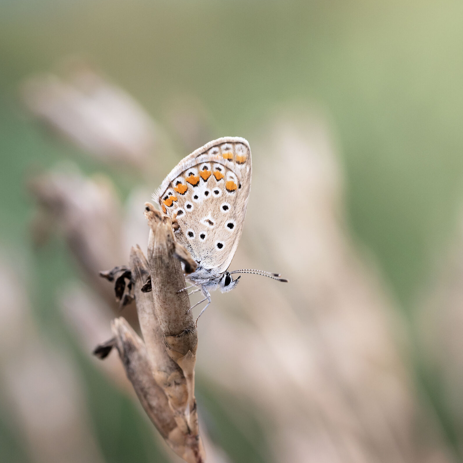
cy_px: 340
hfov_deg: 12.9
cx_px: 233
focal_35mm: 135
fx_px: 2043
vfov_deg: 12.9
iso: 2000
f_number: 11
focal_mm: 105
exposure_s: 1/250
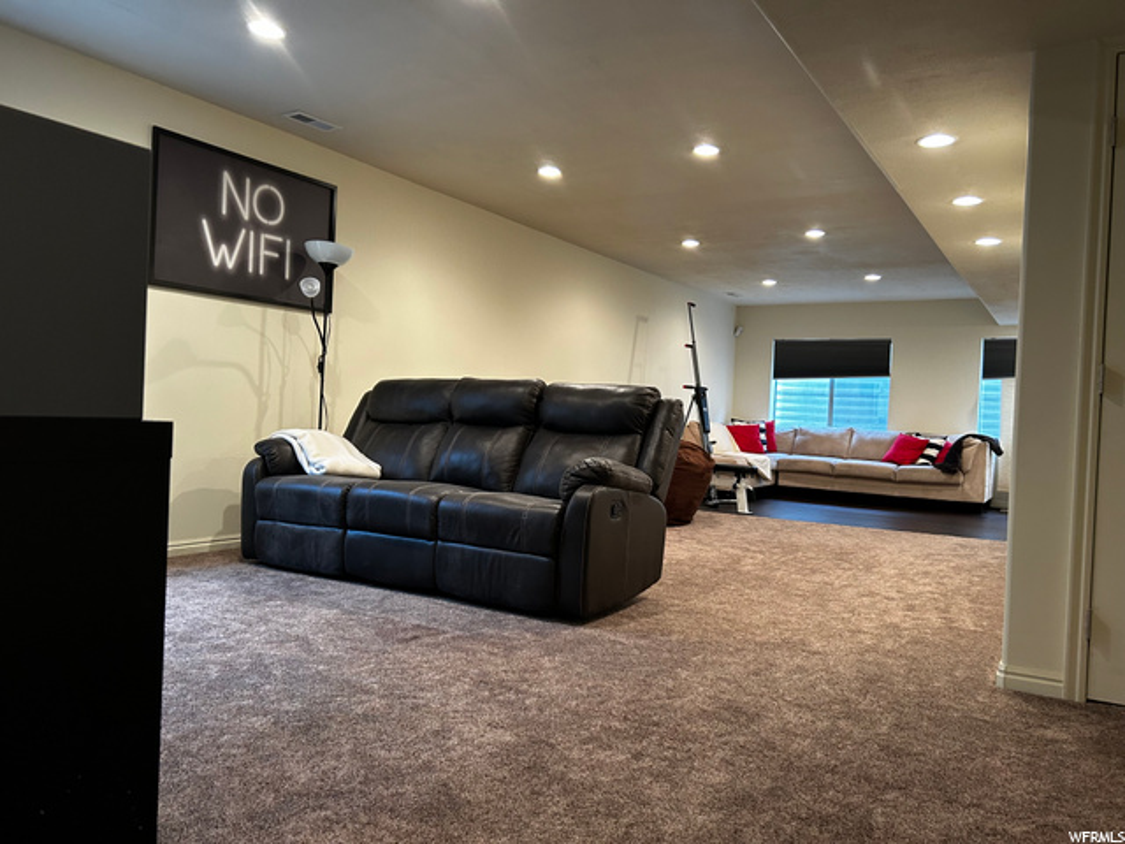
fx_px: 845
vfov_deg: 53.1
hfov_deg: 67.3
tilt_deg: -1.5
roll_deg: -2.8
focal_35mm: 26
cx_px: 562
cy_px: 422
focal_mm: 5.7
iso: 250
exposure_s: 1/60
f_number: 1.5
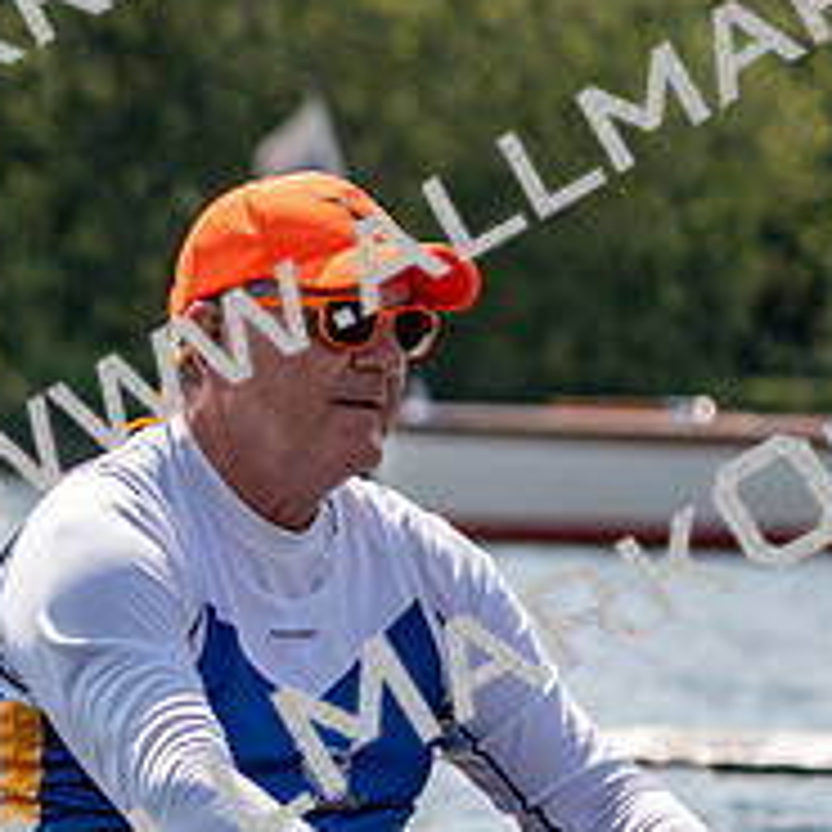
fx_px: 14494
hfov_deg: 3.3
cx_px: -400
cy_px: 600
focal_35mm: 533
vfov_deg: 3.3
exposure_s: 1/1600
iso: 200
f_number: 5.6
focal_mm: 200
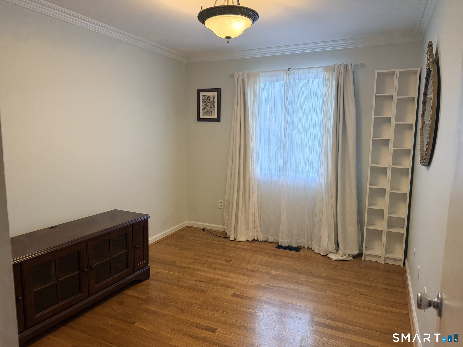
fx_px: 321
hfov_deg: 71.6
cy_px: 174
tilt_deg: -7.5
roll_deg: -0.7
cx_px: 232
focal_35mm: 24
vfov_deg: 56.8
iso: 320
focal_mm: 6.76
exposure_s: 1/120
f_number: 1.78
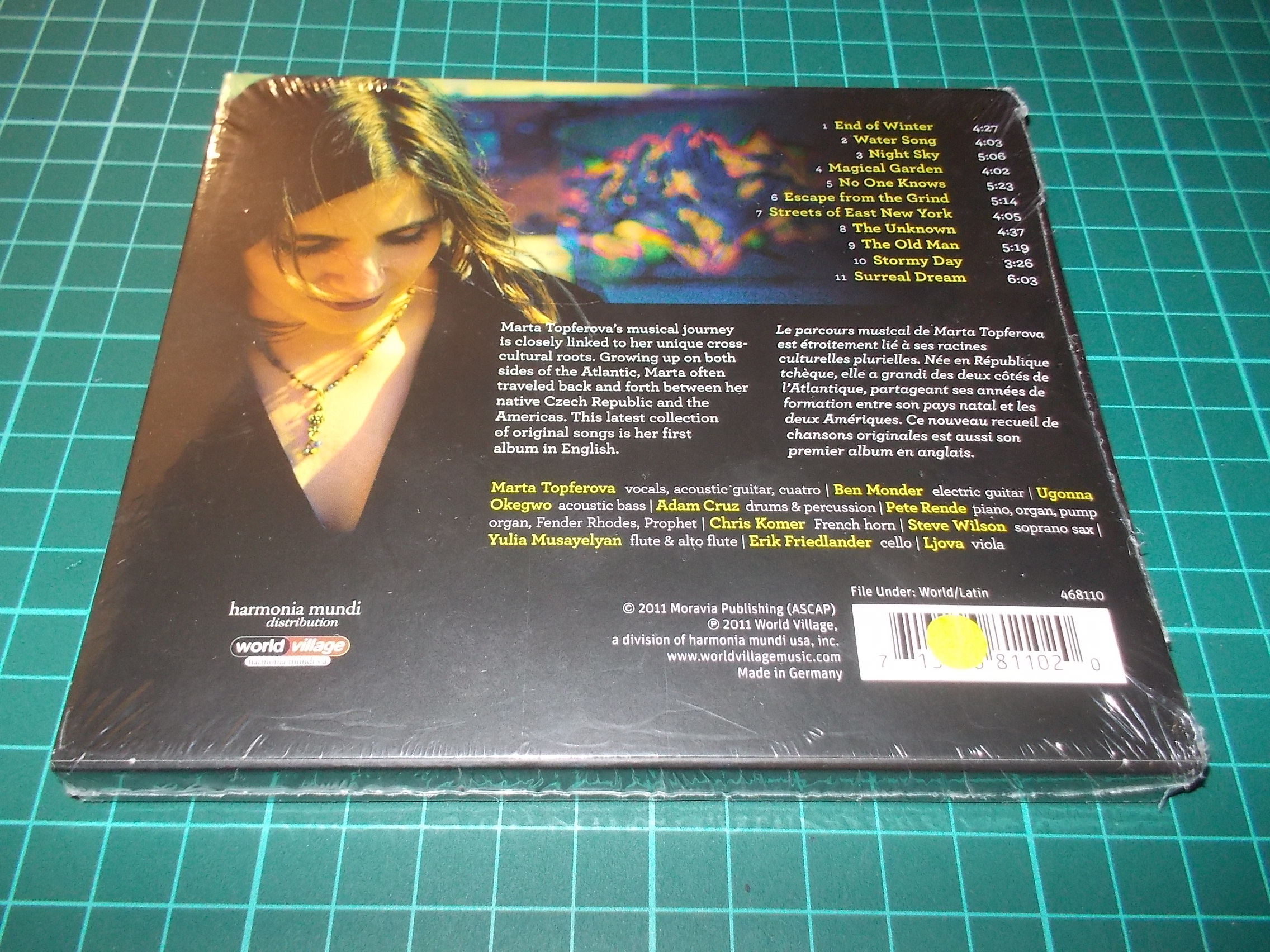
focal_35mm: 29
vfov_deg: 48.2
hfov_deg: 61.7
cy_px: 476
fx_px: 1064
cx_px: 635
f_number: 3.3
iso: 200
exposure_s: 1/30
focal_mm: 4.1
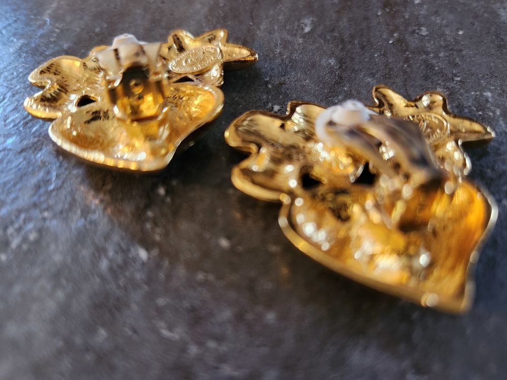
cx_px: 254
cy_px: 190
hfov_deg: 73.9
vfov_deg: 58.9
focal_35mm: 23
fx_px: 337
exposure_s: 1/33.3
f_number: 1.8
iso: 500
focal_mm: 5.4
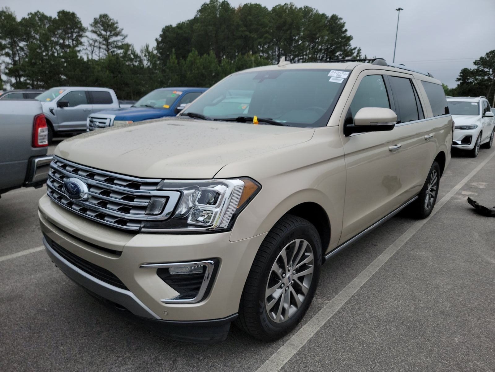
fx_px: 343
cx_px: 248
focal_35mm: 24
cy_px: 186
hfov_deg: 71.6
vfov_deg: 56.8
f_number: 1.8
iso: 50
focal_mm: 6.7
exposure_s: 1/396
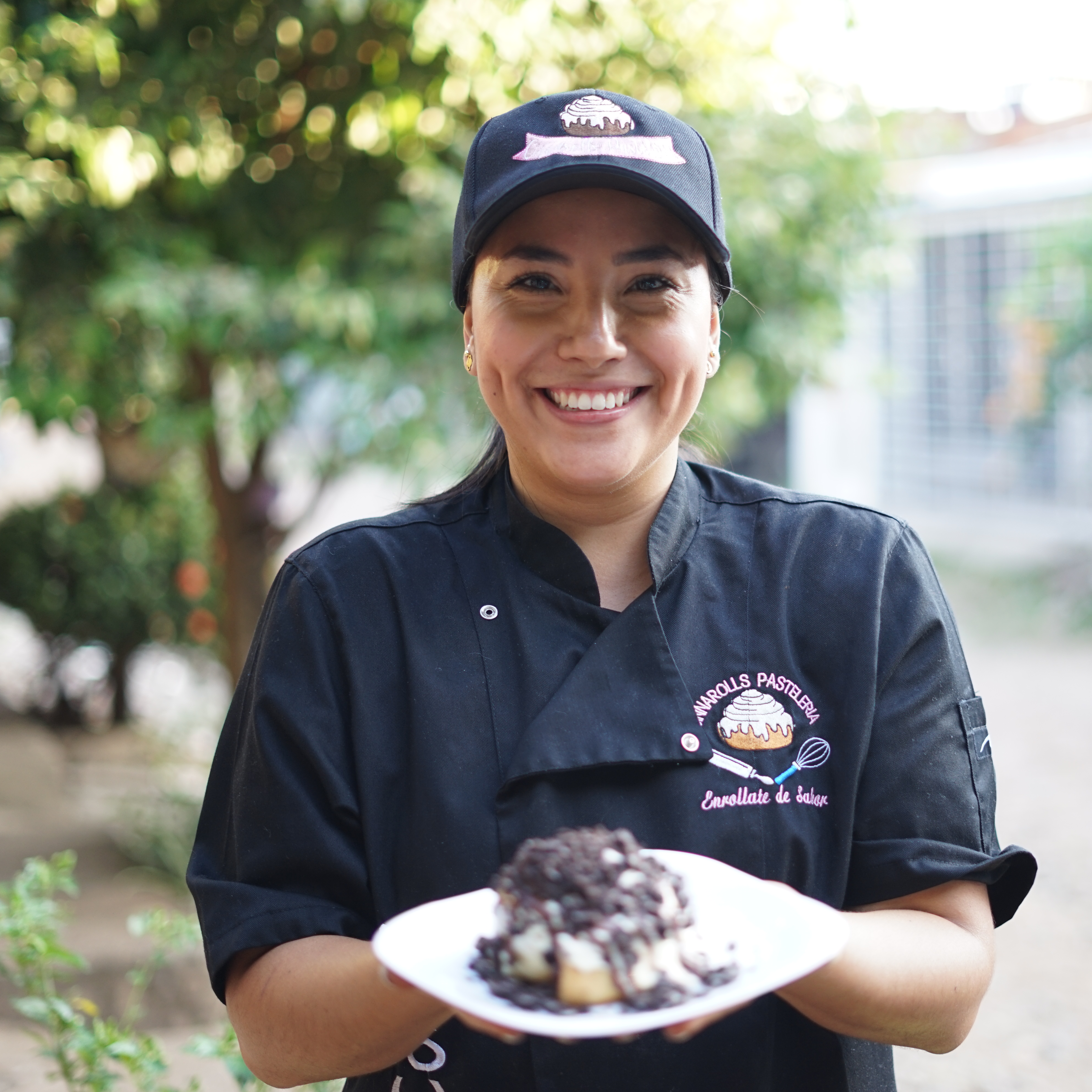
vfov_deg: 26.9
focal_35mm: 64
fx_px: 2284
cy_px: 545
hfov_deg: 26.8
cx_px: 703
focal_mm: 50
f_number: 1.8
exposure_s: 1/200
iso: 250
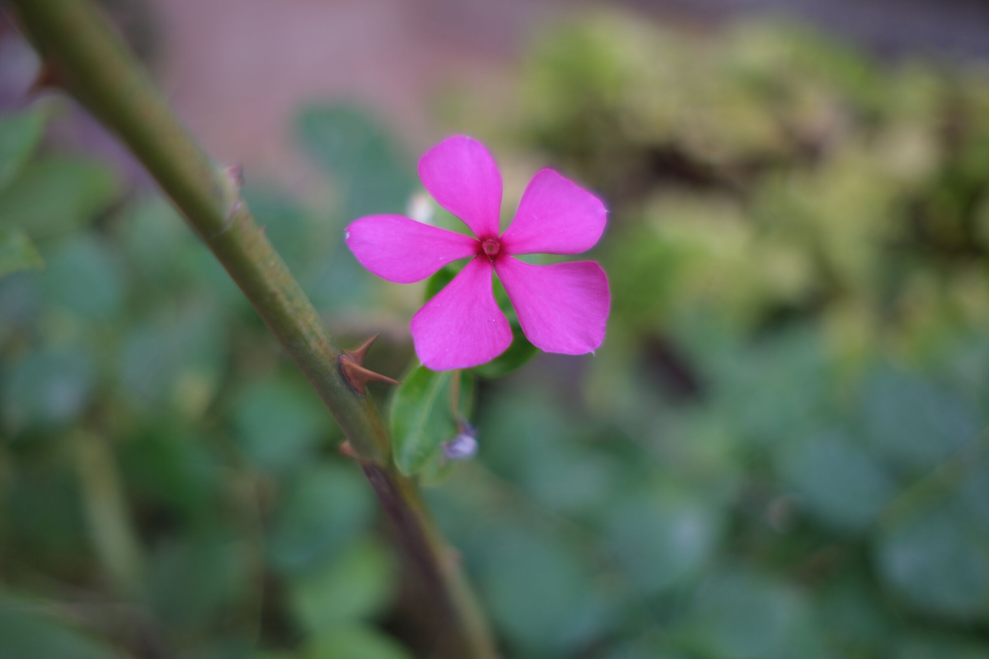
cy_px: 330
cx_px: 494
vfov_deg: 37.9
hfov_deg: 54.4
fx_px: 961
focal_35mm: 35
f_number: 2
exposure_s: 1/210
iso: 125
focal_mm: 23
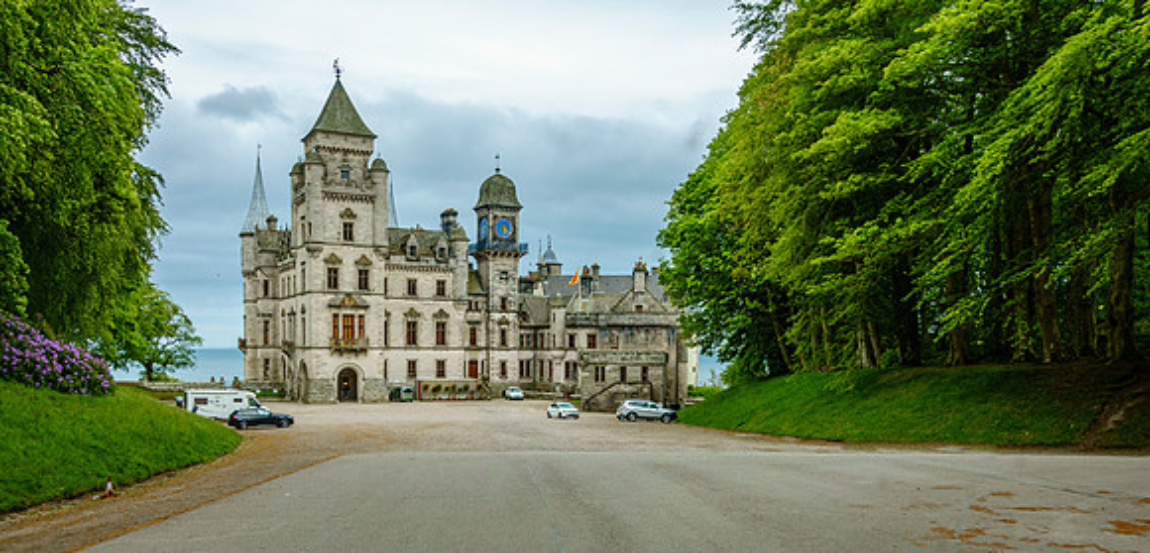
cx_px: 575
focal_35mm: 31
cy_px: 384
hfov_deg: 63.7
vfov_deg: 32.9
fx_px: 926
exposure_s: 1/50
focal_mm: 10.51
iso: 125
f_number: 7.1
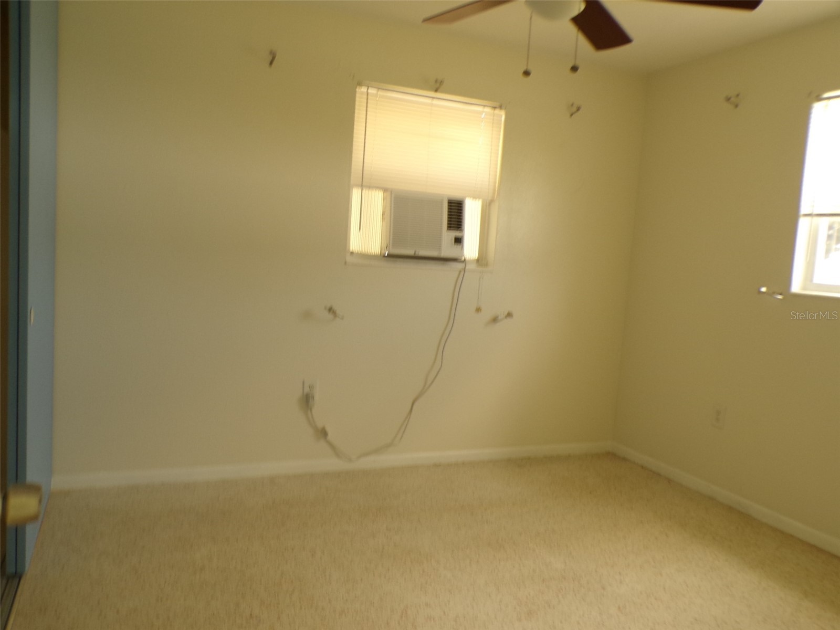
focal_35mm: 28
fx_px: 679
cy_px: 315
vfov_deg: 49.7
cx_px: 420
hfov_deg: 63.4
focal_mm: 5
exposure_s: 1/34
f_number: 3.1
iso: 196
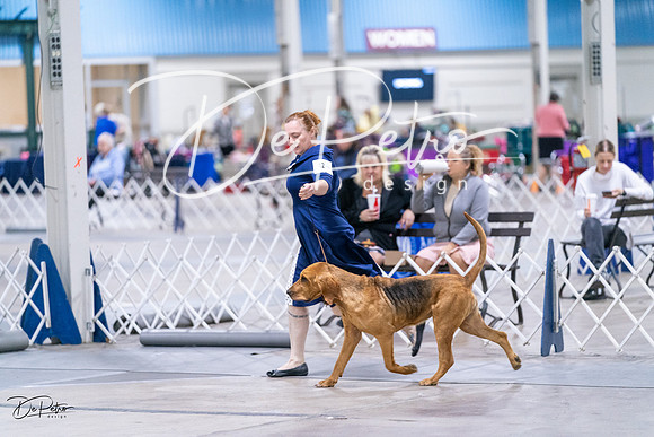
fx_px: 3107
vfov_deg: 8.0
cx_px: 327
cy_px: 218
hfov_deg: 12.0
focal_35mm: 171
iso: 6400
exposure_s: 1/250
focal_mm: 171
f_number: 2.8
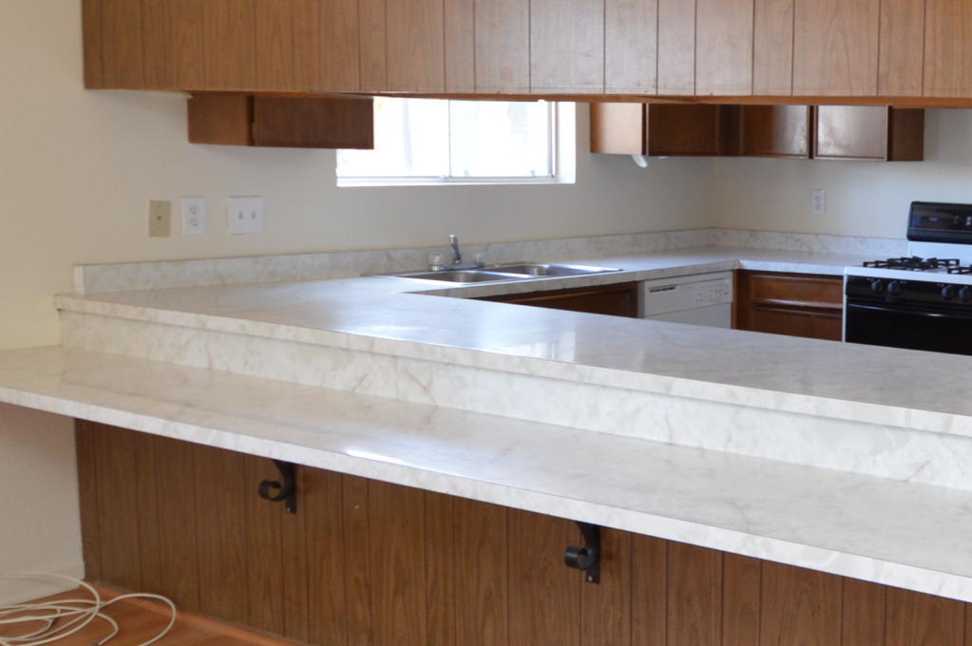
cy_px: 301
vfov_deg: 30.4
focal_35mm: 44
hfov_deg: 40.1
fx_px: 1187
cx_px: 931
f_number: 4
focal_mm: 10
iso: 400
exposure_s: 1/60
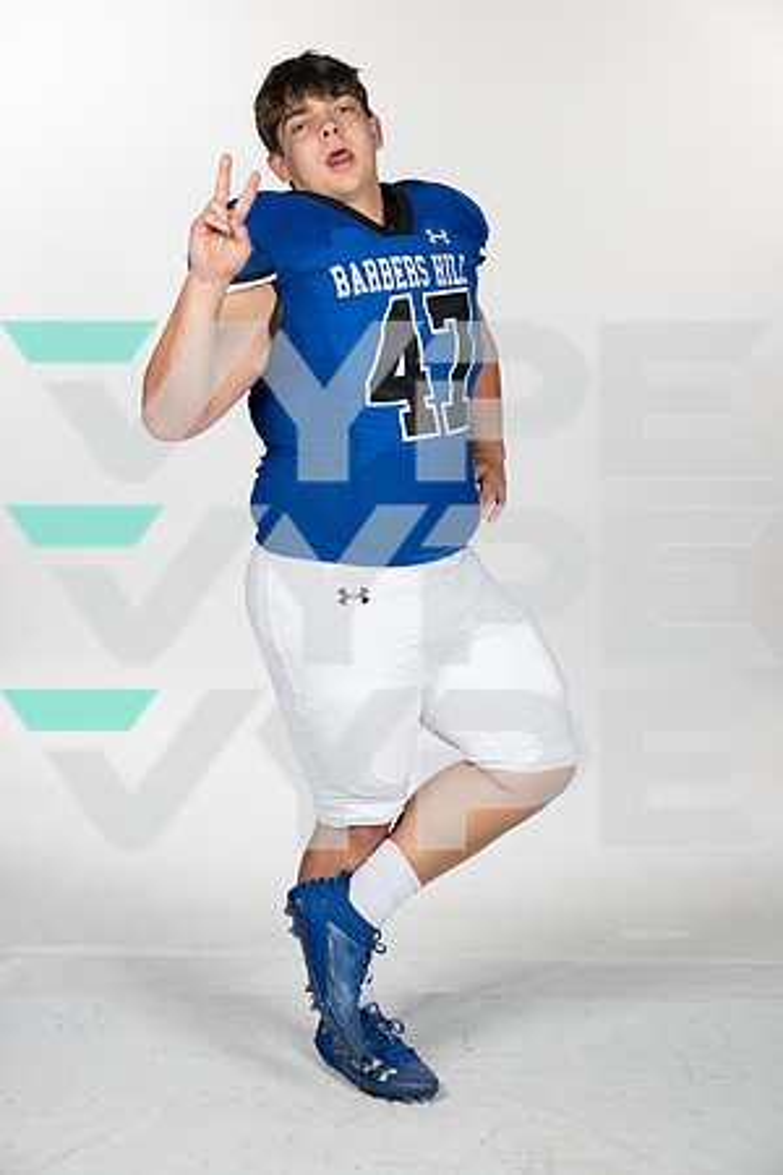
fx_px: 2120
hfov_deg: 20.9
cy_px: 588
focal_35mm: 65
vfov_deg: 31.0
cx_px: 392
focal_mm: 65
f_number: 7.1
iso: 250
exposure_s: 1/400
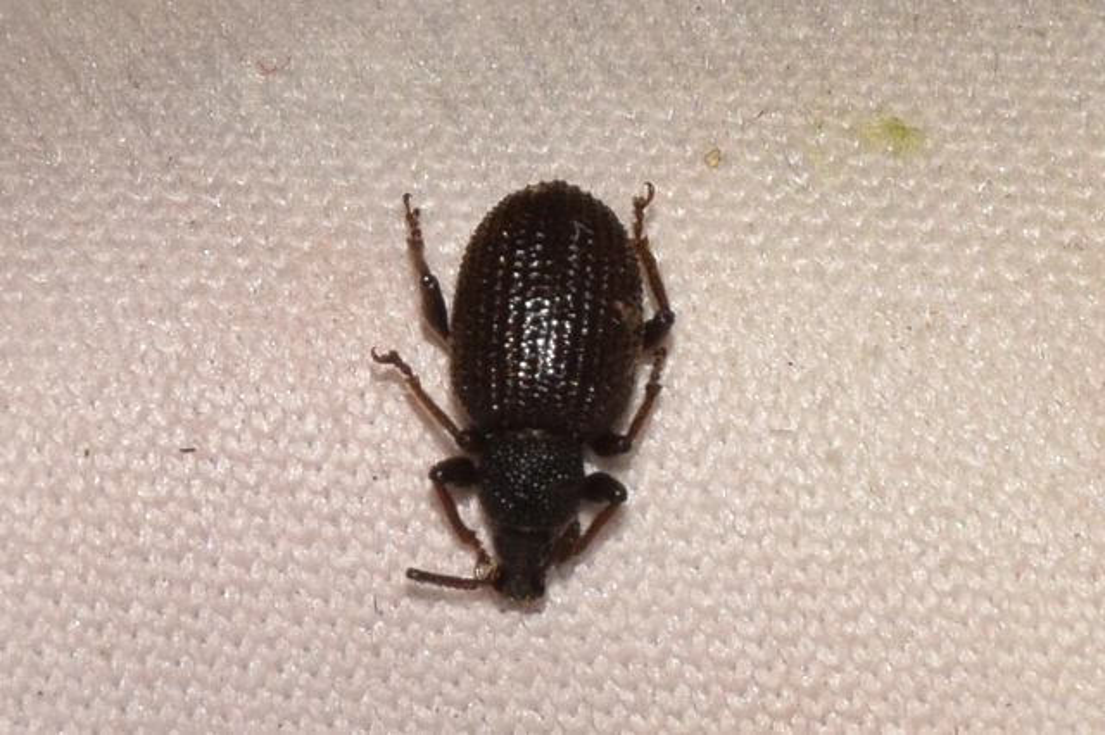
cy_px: 368
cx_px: 552
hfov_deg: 9.8
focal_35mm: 210
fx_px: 6442
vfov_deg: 6.5
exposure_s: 1/200
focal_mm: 140
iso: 500
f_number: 14
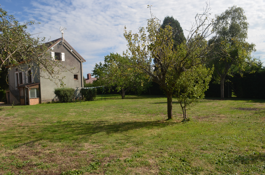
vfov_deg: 47.7
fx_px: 198
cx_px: 132
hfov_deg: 67.5
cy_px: 88
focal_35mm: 27
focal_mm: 18
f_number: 9
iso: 100
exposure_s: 1/200
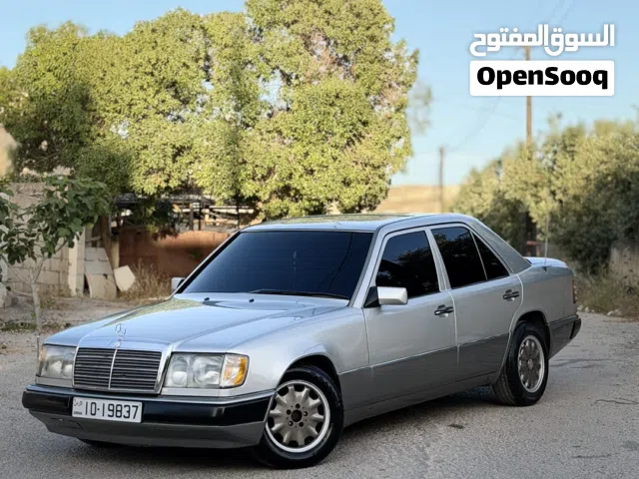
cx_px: 320
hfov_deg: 39.7
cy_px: 240
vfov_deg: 30.3
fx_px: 886
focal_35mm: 48
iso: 100
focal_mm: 6.76
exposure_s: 1/1116
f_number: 1.78
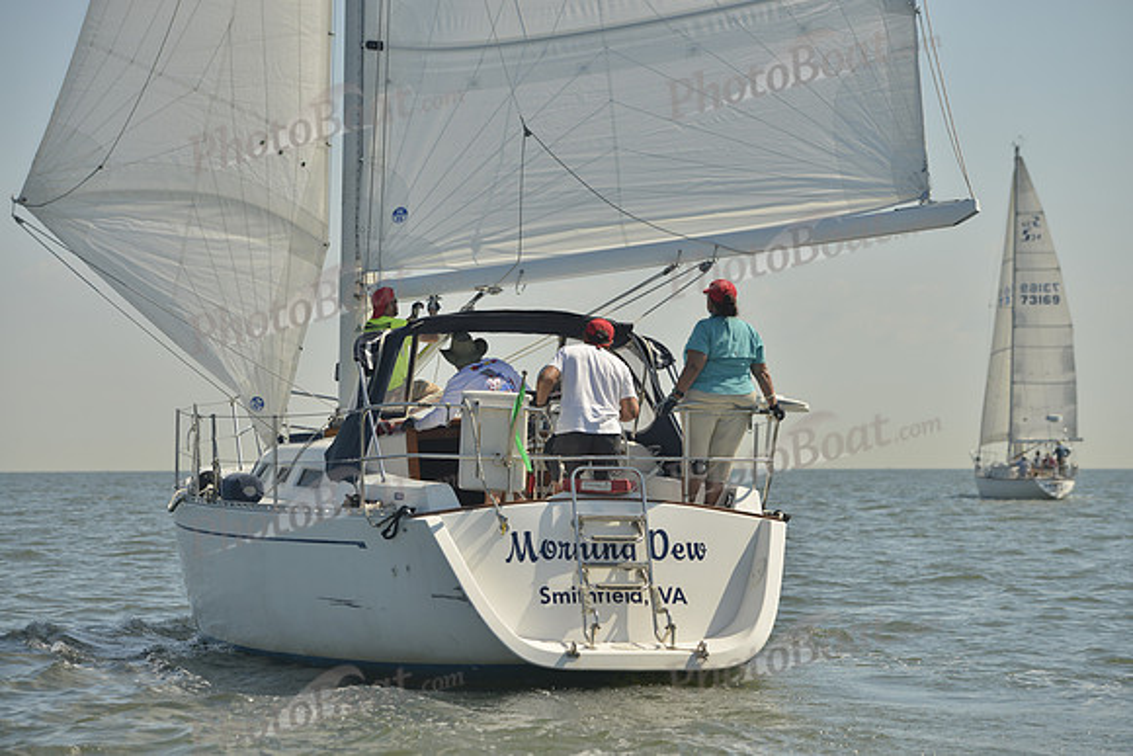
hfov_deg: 18.6
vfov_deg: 12.5
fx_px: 3463
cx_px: 566
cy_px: 378
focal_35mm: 110
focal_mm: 110
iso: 200
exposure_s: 1/1000
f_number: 5.6
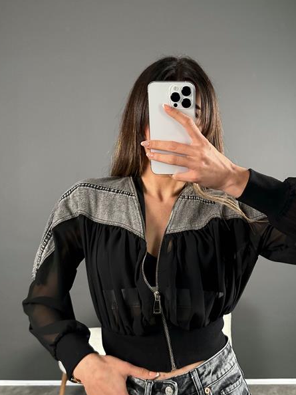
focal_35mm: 38
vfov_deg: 49.0
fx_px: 434
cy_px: 192
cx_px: 183
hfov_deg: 37.5
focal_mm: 6.86
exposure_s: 1/121
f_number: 1.78
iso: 200
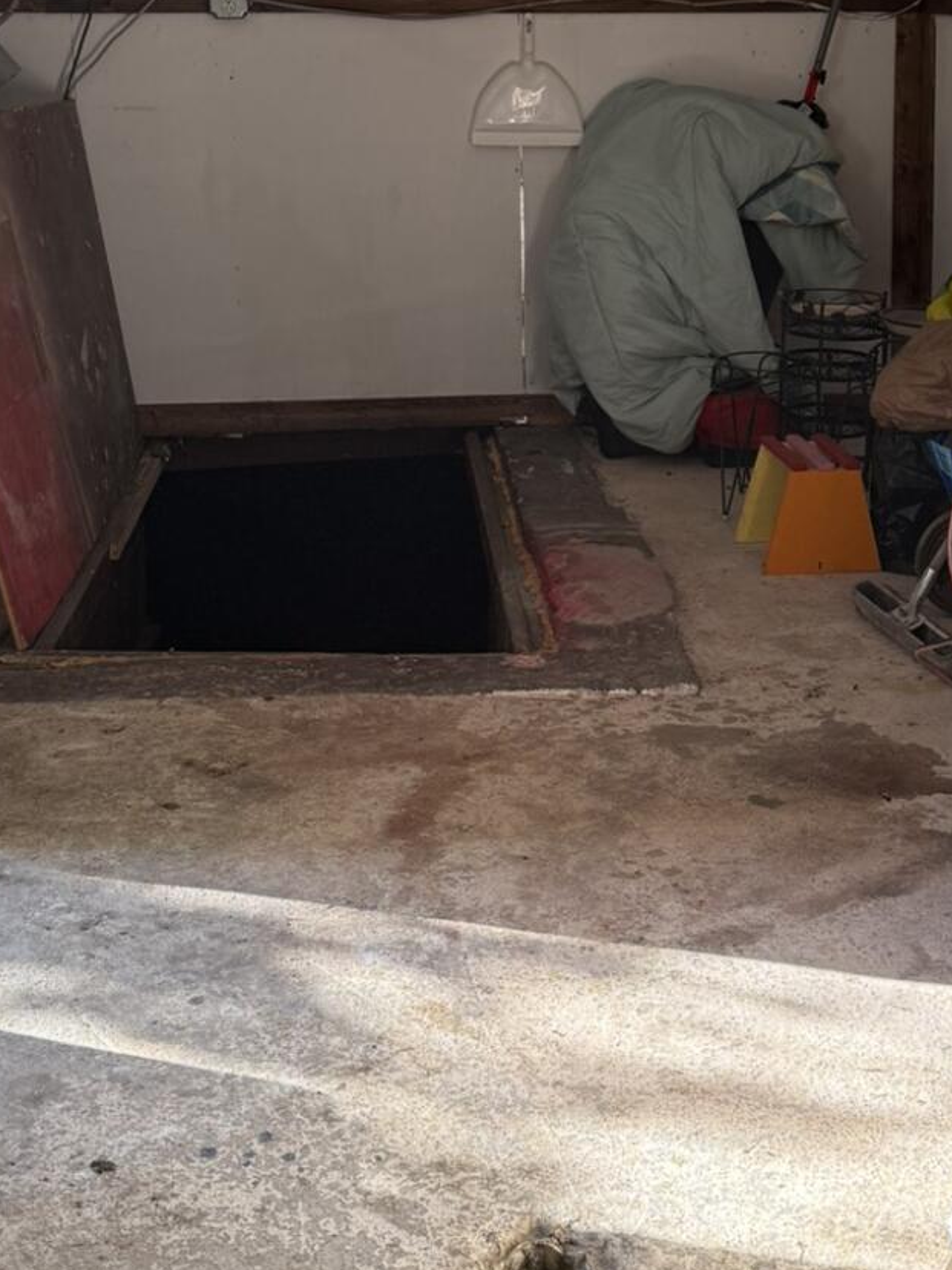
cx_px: 619
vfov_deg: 32.7
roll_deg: +0.4
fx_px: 2127
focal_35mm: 58
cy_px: 345
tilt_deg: -4.8
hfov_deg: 25.1
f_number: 1.78
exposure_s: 1/303
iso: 100
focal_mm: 6.76
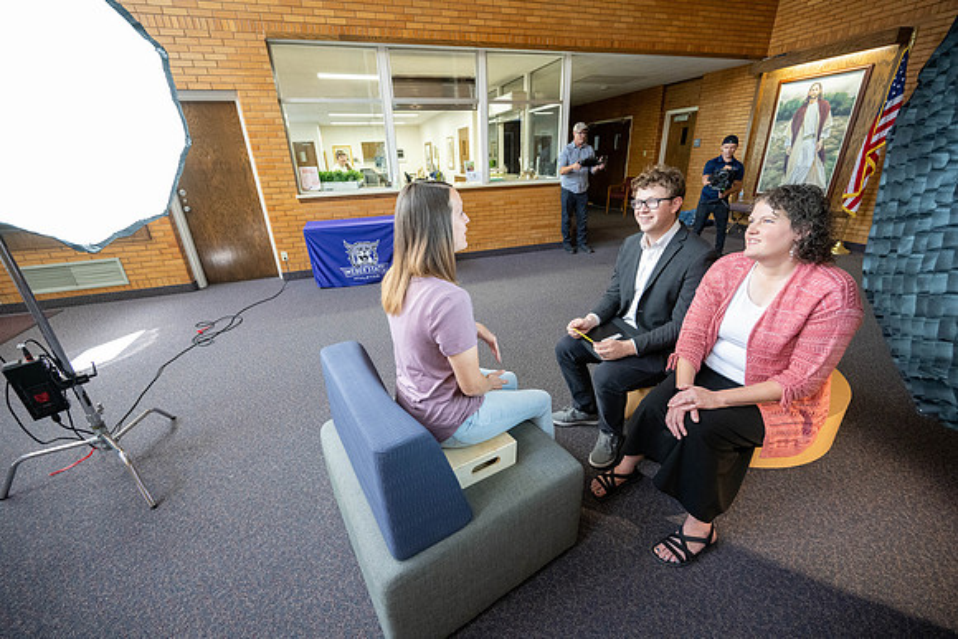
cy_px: 320
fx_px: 373
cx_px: 479
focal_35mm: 14
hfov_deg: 104.2
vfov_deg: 81.2
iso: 3200
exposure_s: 1/125
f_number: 4
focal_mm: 14
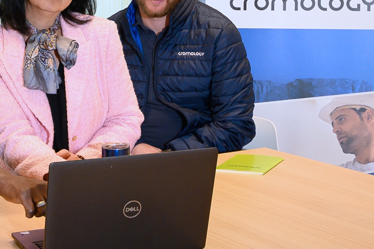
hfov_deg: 21.6
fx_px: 976
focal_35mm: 94
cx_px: 141
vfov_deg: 14.5
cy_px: 101
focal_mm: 20
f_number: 3.5
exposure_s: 1/60
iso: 400
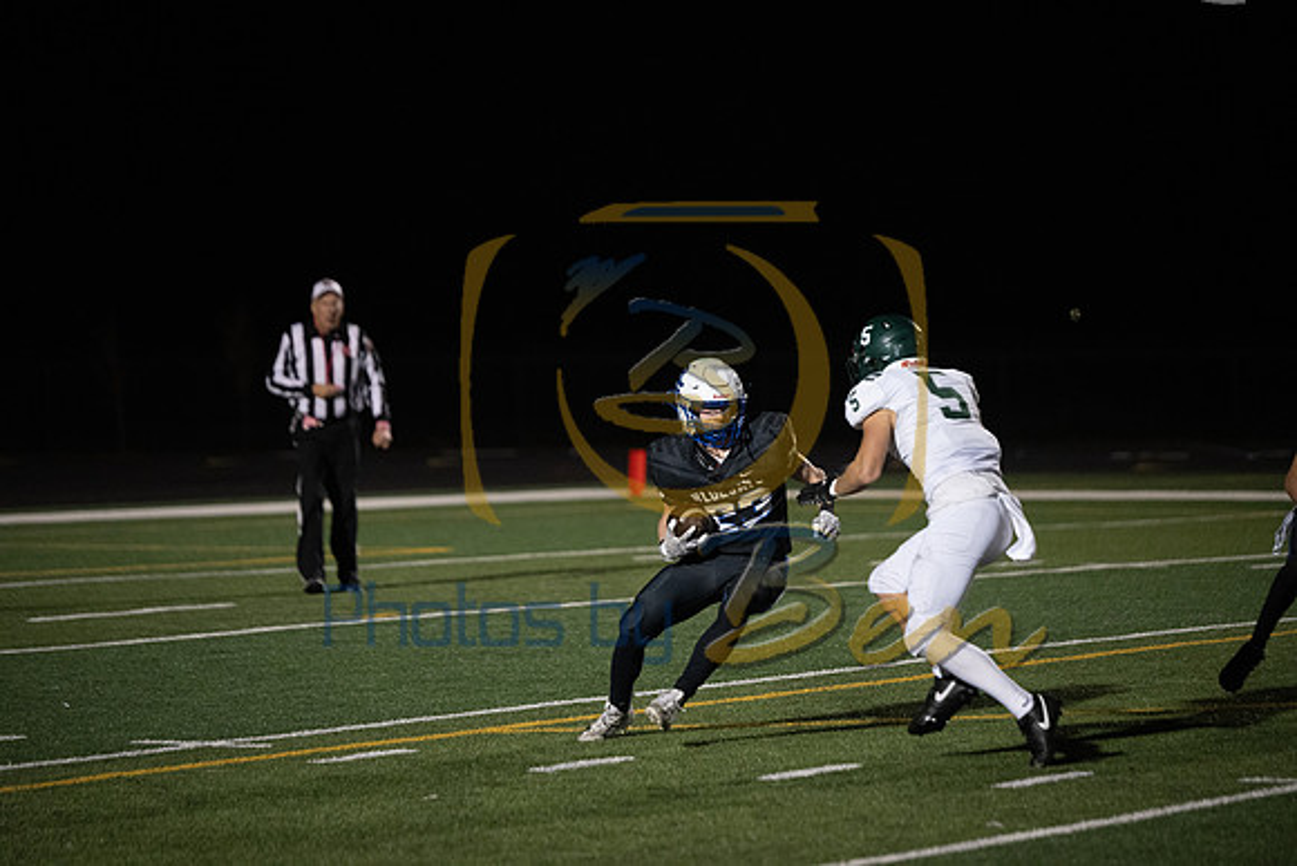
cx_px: 648
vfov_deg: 8.3
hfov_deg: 12.4
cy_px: 433
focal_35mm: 165
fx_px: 5946
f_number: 2.8
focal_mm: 165
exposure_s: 1/1250
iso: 5000
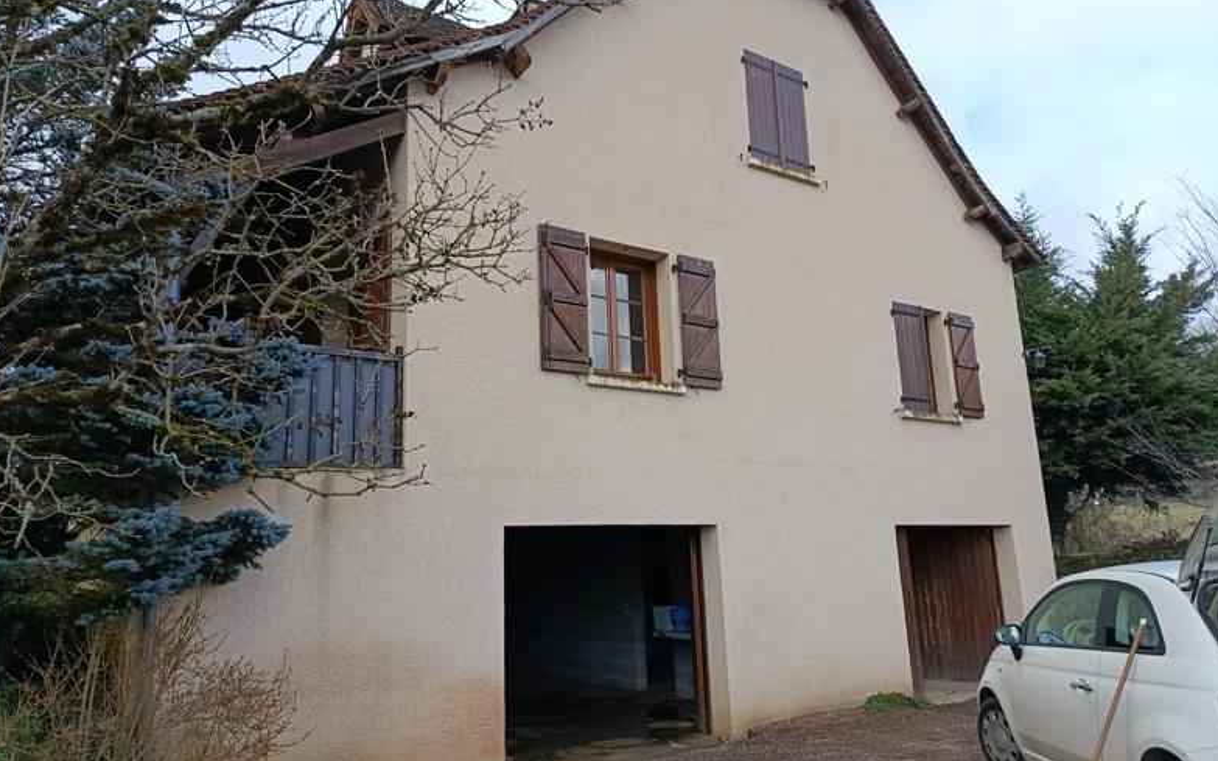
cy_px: 386
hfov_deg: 70.4
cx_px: 604
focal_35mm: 26
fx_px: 863
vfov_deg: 47.6
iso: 50
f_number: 1.7
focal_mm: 5.24
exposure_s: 1/155
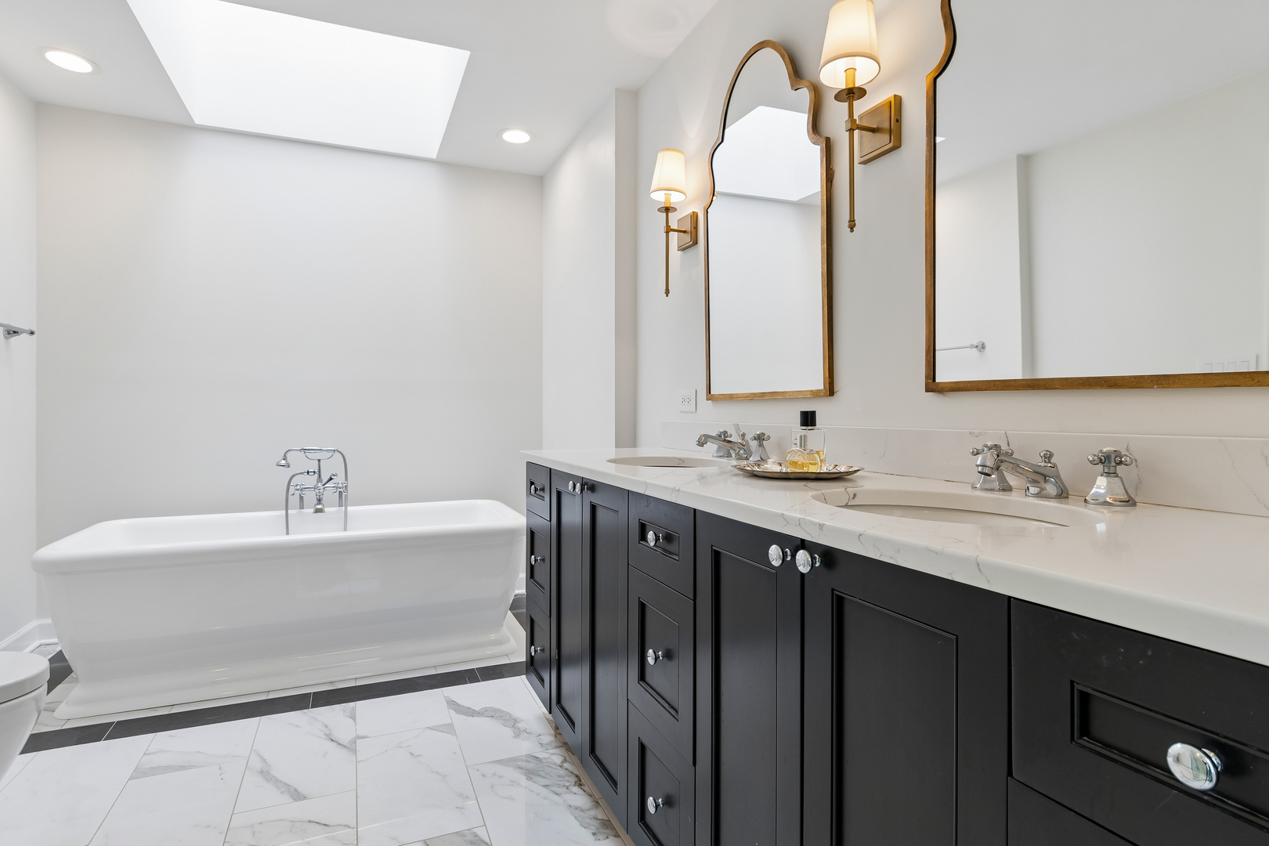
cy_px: 423
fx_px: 634
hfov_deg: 90.0
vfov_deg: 67.4
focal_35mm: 18
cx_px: 634
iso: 250
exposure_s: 1/20
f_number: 8
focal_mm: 12
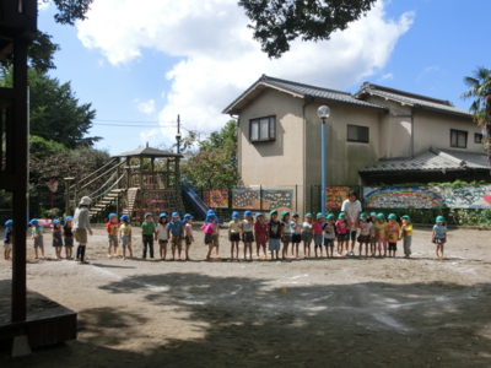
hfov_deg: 55.4
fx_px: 468
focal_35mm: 33
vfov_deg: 42.9
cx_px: 246
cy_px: 184
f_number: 3.7
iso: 80
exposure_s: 1/1000
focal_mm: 5.93
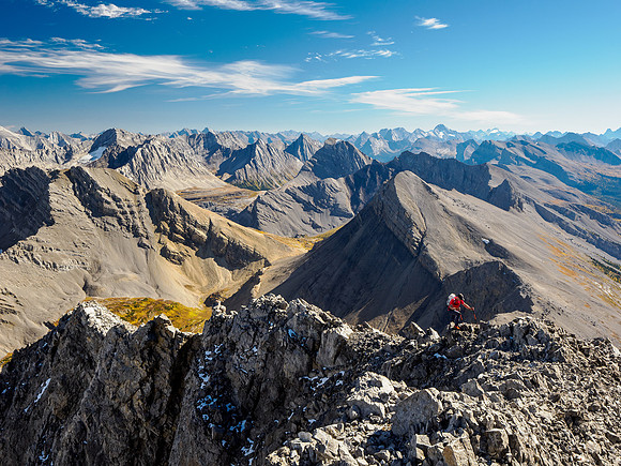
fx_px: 646
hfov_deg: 51.4
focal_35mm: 36
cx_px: 310
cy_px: 233
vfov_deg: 39.7
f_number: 8
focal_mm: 18
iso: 200
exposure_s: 1/100
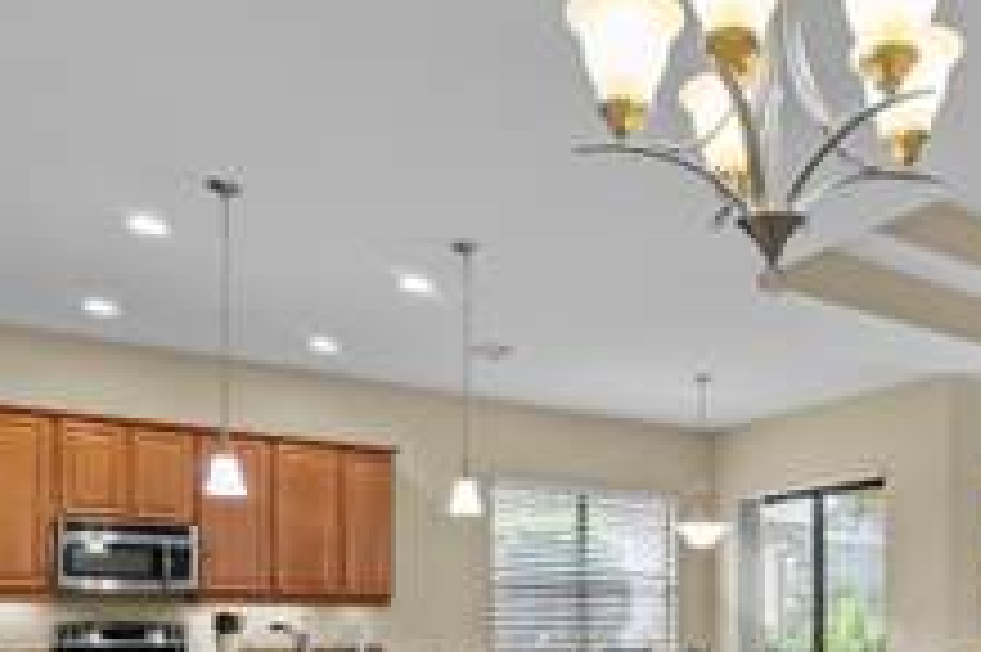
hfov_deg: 55.6
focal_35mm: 33
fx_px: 899
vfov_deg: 36.4
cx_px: 680
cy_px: 634
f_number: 4.5
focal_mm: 10
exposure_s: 1/80
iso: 800
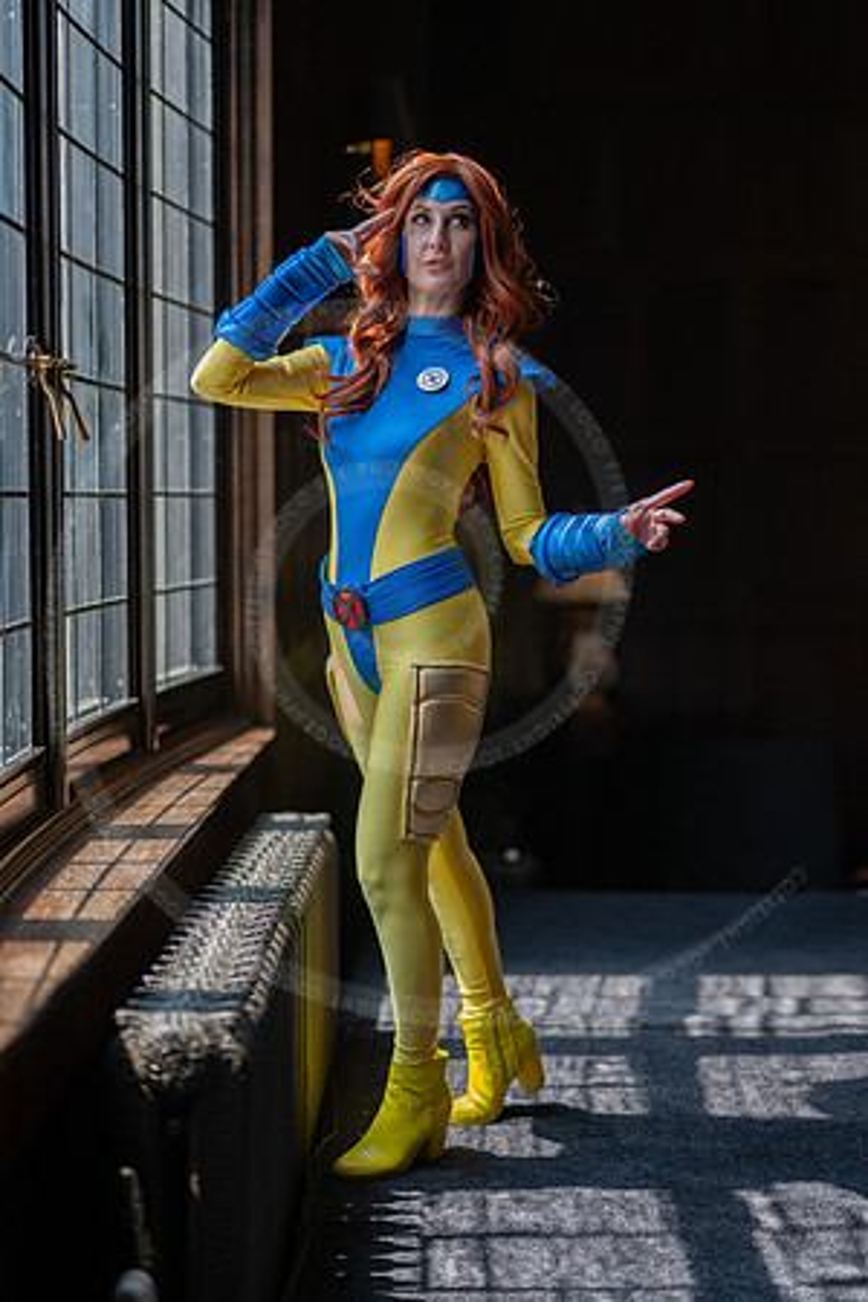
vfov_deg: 39.6
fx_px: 1808
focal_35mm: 50
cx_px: 434
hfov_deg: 27.0
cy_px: 651
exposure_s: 1/800
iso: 125
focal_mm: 50
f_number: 1.2
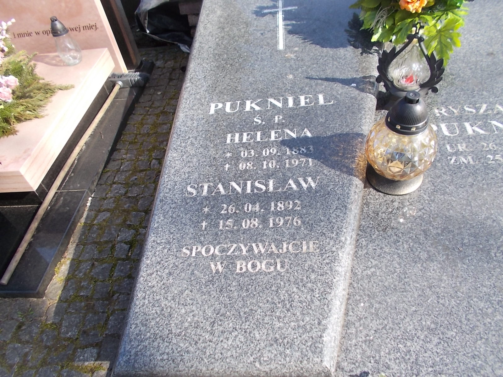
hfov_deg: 67.3
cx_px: 252
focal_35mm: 26
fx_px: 378
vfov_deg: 53.1
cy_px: 188
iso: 80
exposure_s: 1/250
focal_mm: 4.6
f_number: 3.2
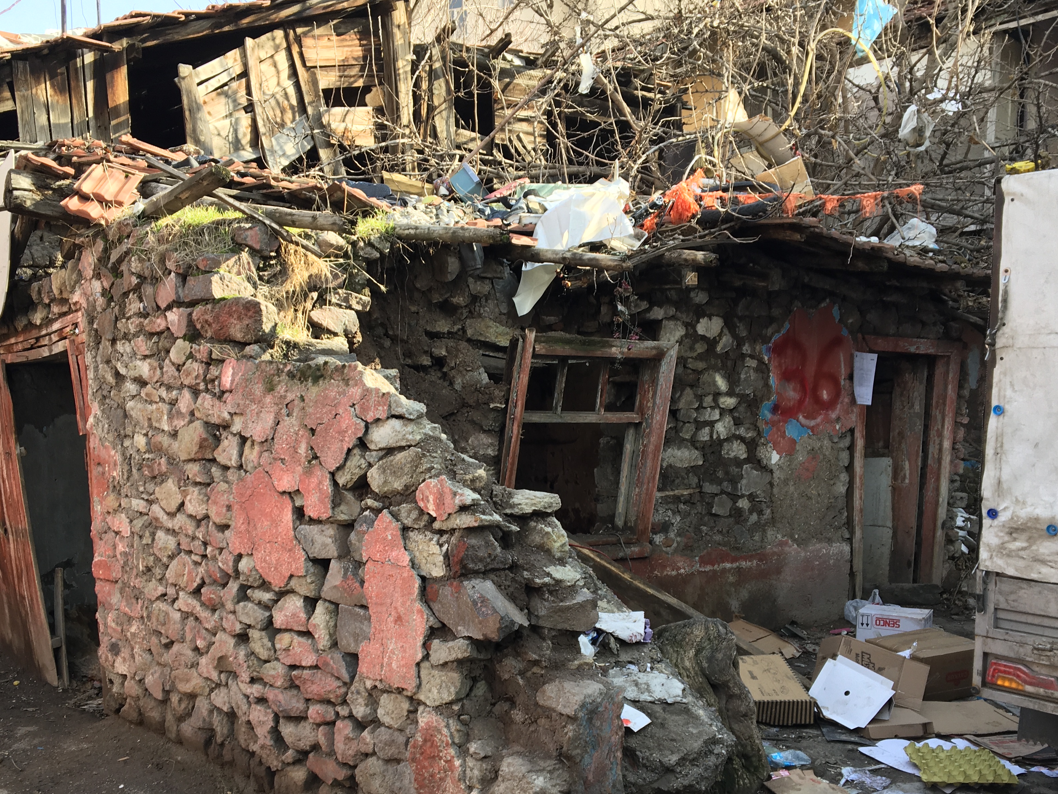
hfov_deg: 50.1
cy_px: 488
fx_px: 1131
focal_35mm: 37
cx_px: 481
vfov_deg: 38.5
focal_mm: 4.15
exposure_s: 1/170
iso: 25
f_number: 2.2
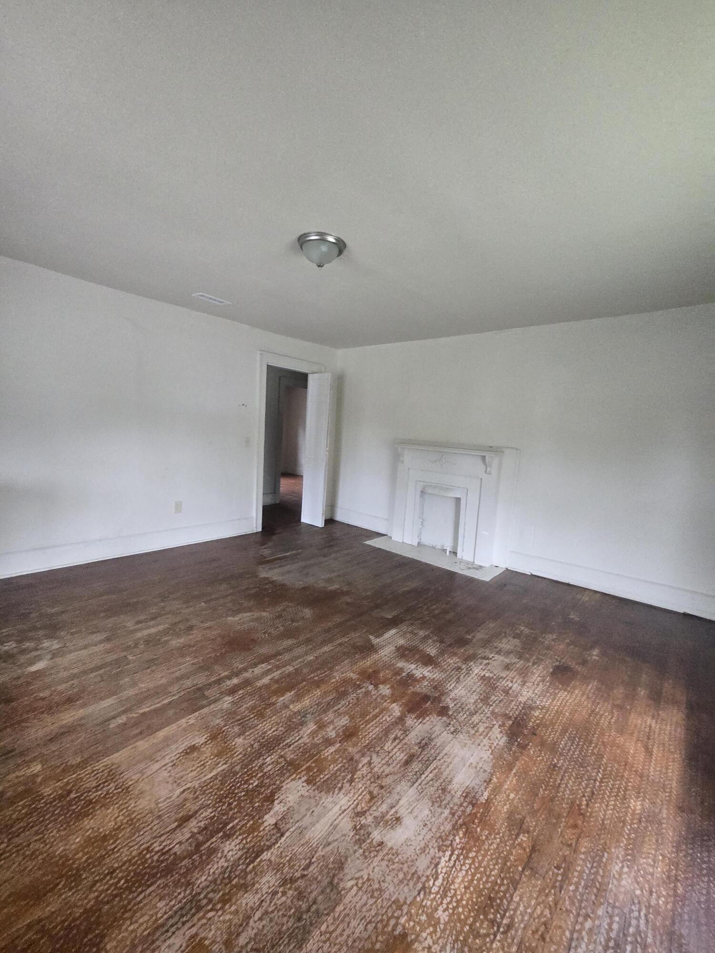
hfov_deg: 89.9
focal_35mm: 13
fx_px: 358
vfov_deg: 106.2
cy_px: 476
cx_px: 358
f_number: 2.2
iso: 500
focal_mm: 2.2
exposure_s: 1/60
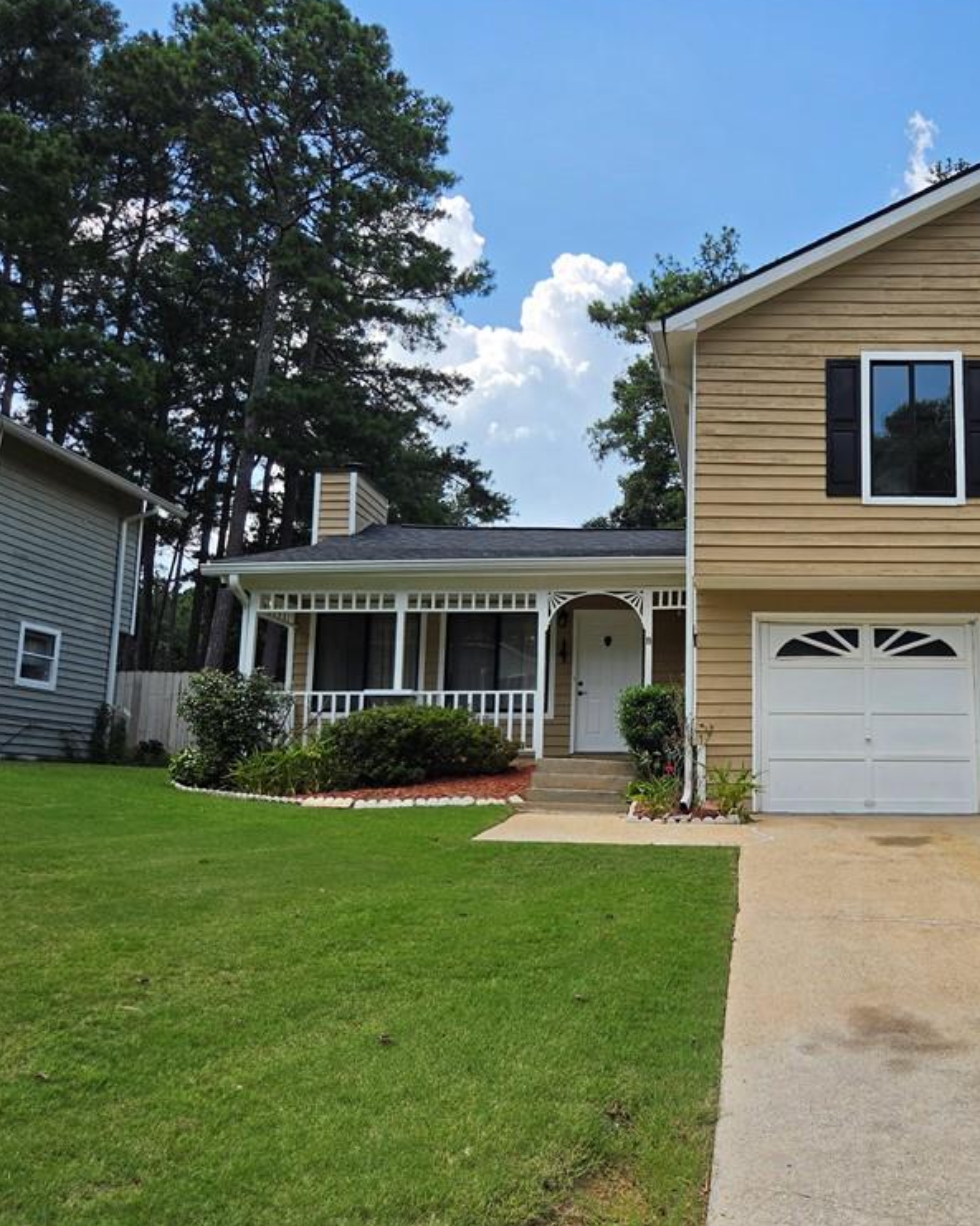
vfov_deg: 57.2
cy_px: 623
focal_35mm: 31
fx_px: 1125
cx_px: 759
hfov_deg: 45.1
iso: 80
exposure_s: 1/3647
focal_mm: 5.4
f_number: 1.8
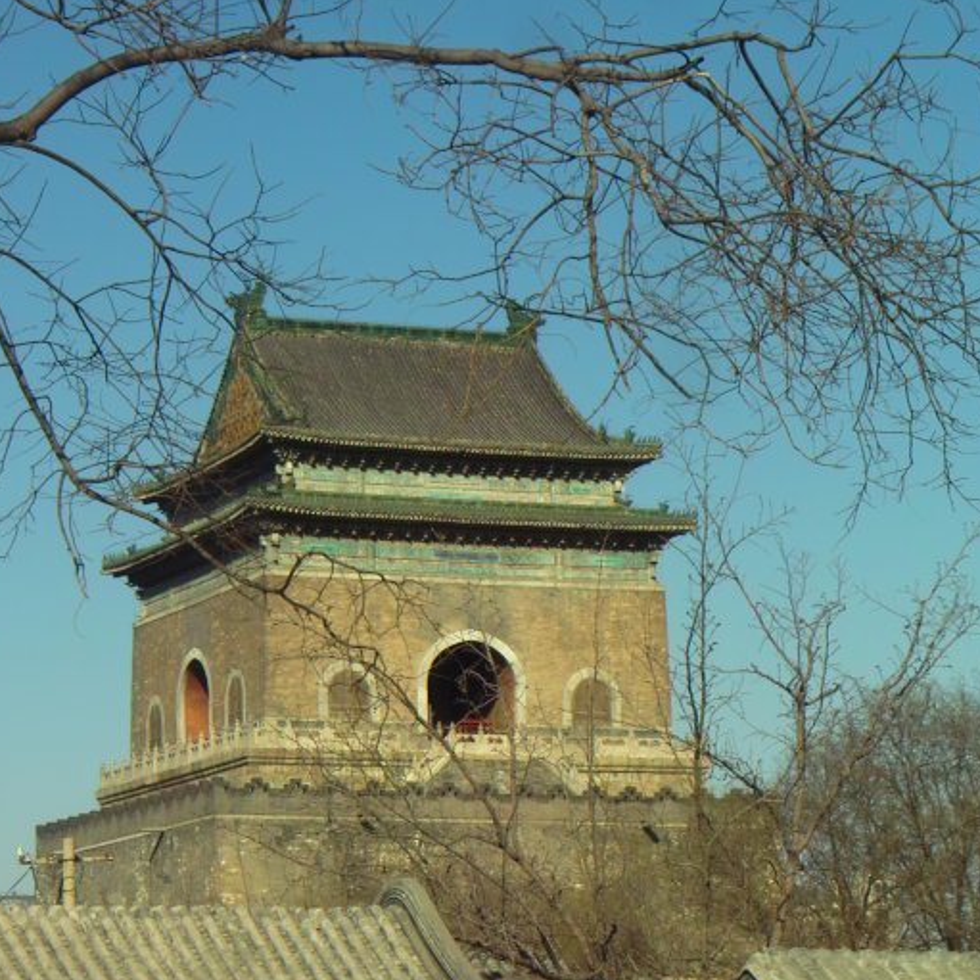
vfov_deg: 14.8
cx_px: 490
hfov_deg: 14.9
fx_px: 3747
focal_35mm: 117
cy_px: 752
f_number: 13
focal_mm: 51
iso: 200
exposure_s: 1/250
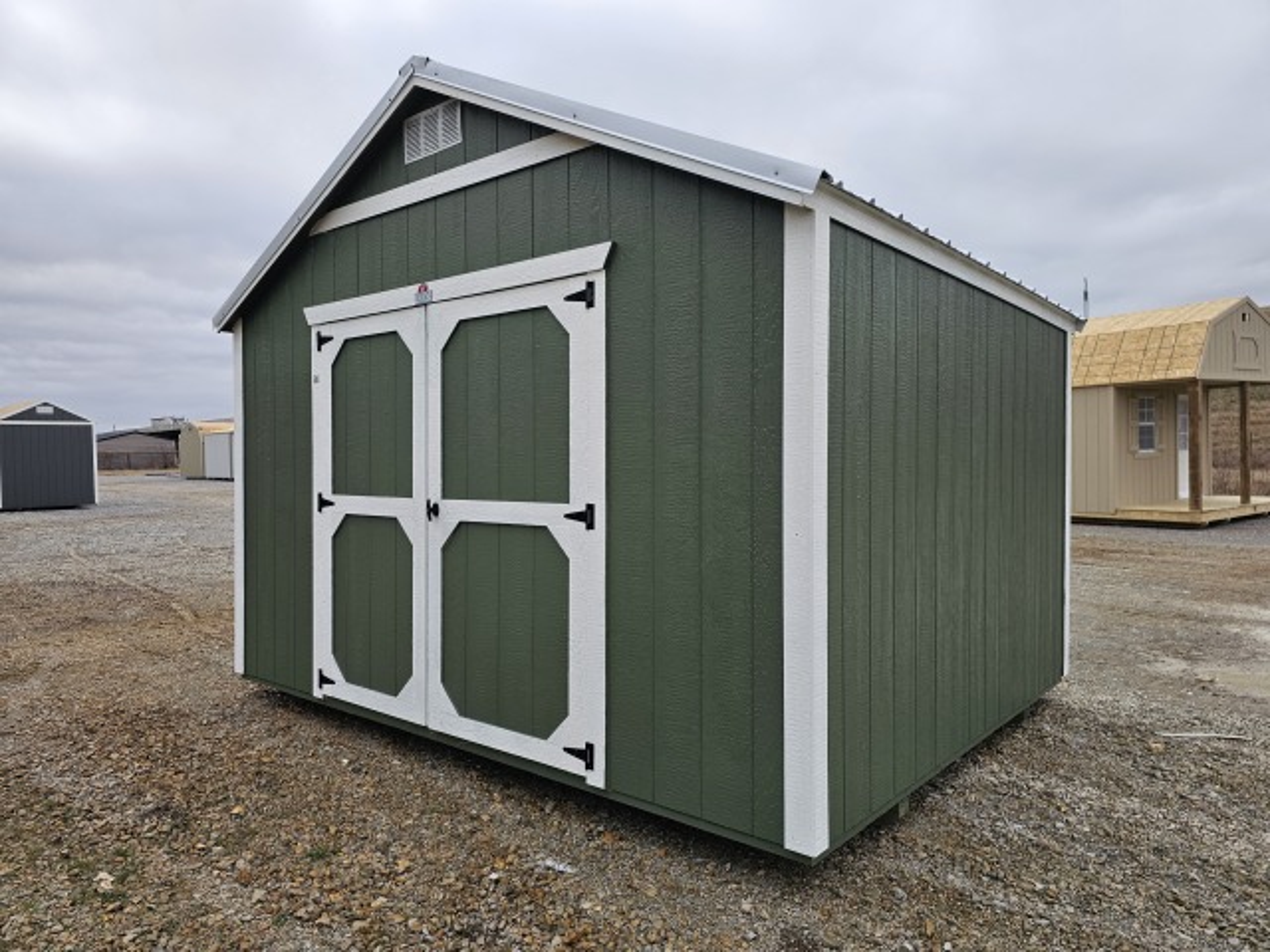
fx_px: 844
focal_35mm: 23
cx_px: 635
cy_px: 476
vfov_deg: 58.9
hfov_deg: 73.9
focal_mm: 6.3
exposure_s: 1/719
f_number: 1.7
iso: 20
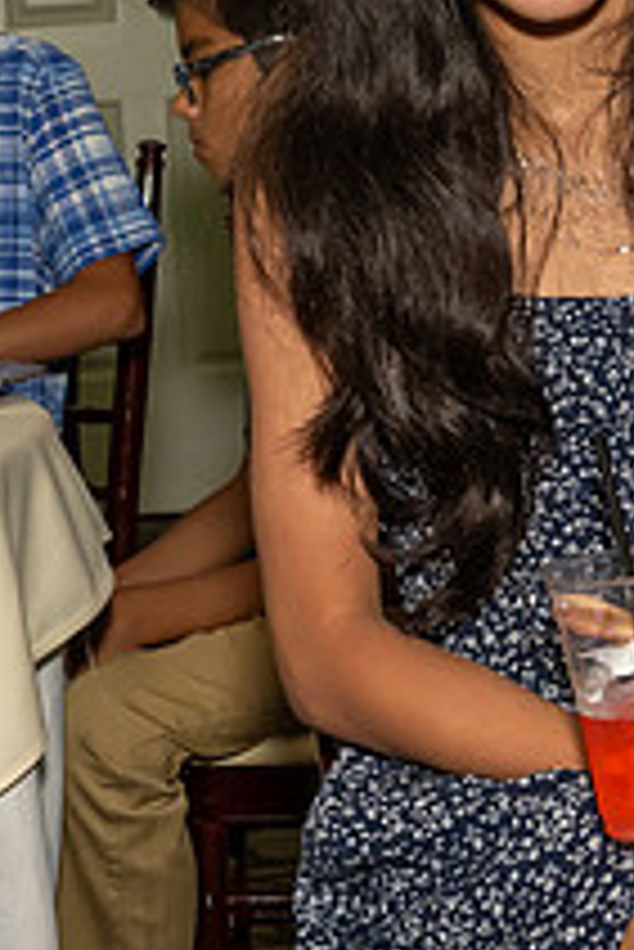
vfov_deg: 14.0
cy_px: 292
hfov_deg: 9.3
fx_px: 3850
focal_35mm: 146
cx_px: -83
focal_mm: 26
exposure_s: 1/250
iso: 800
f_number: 7.1
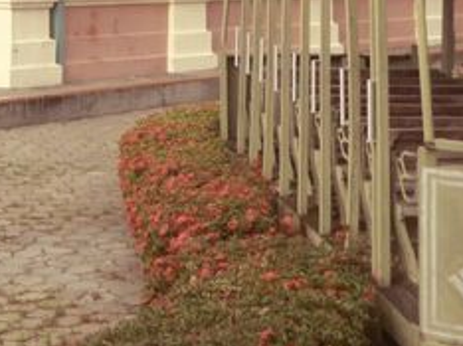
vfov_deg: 13.4
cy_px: -119
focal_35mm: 106
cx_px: -55
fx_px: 1416
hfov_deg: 17.9
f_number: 3.5
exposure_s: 1/640
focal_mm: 5.4
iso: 80
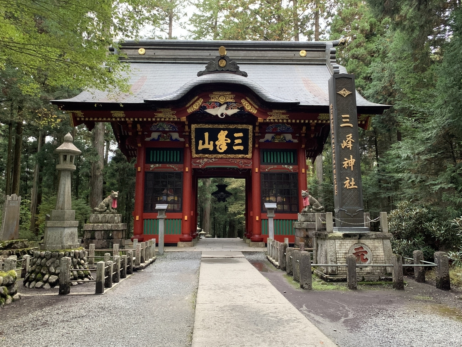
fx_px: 347
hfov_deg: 67.3
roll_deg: +0.3
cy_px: 174
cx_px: 231
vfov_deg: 53.1
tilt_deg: +7.6
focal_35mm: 26
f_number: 1.8
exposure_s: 1/33
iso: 400
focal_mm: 4.25
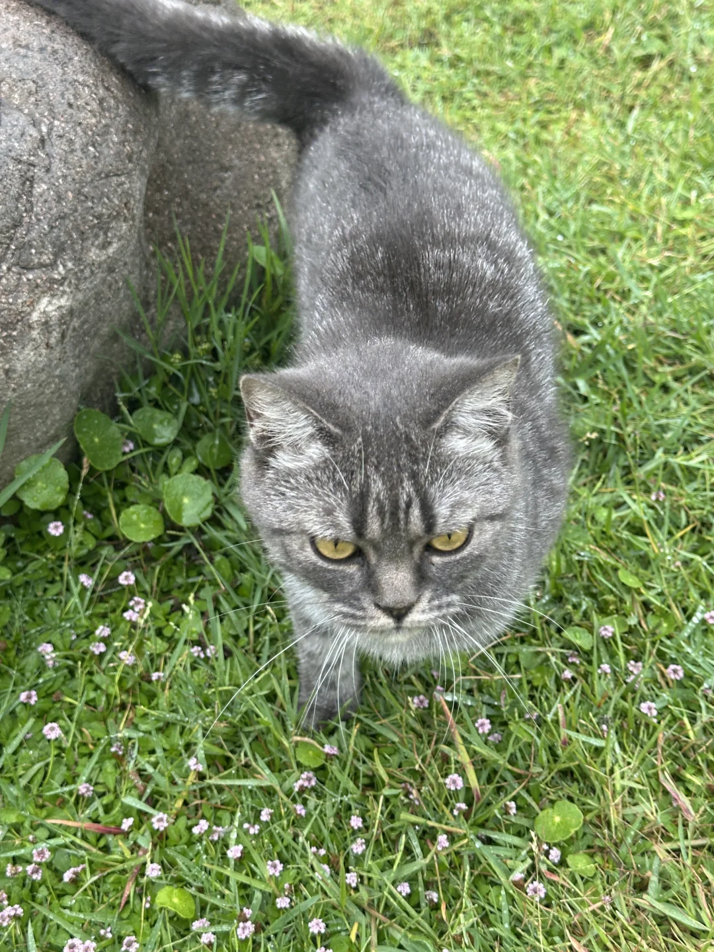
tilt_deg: -49.0
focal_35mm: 48
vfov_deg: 39.7
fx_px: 1320
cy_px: 476
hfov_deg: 30.3
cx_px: 357
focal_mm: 6.86
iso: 64
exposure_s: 1/511
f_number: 1.78
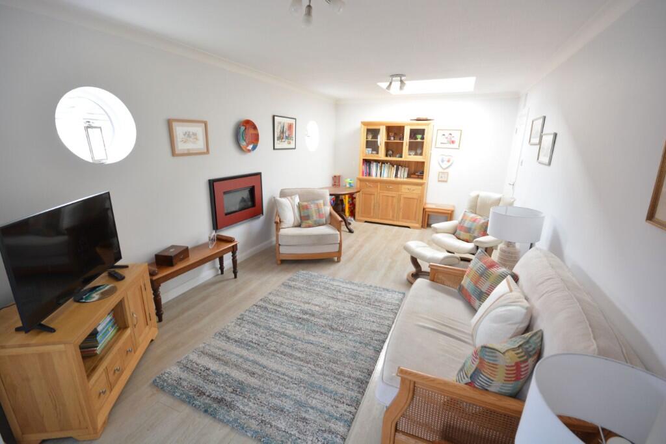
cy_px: 222
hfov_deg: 100.4
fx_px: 277
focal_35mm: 15
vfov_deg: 77.3
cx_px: 333
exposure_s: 1/13
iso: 400
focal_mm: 10
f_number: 8
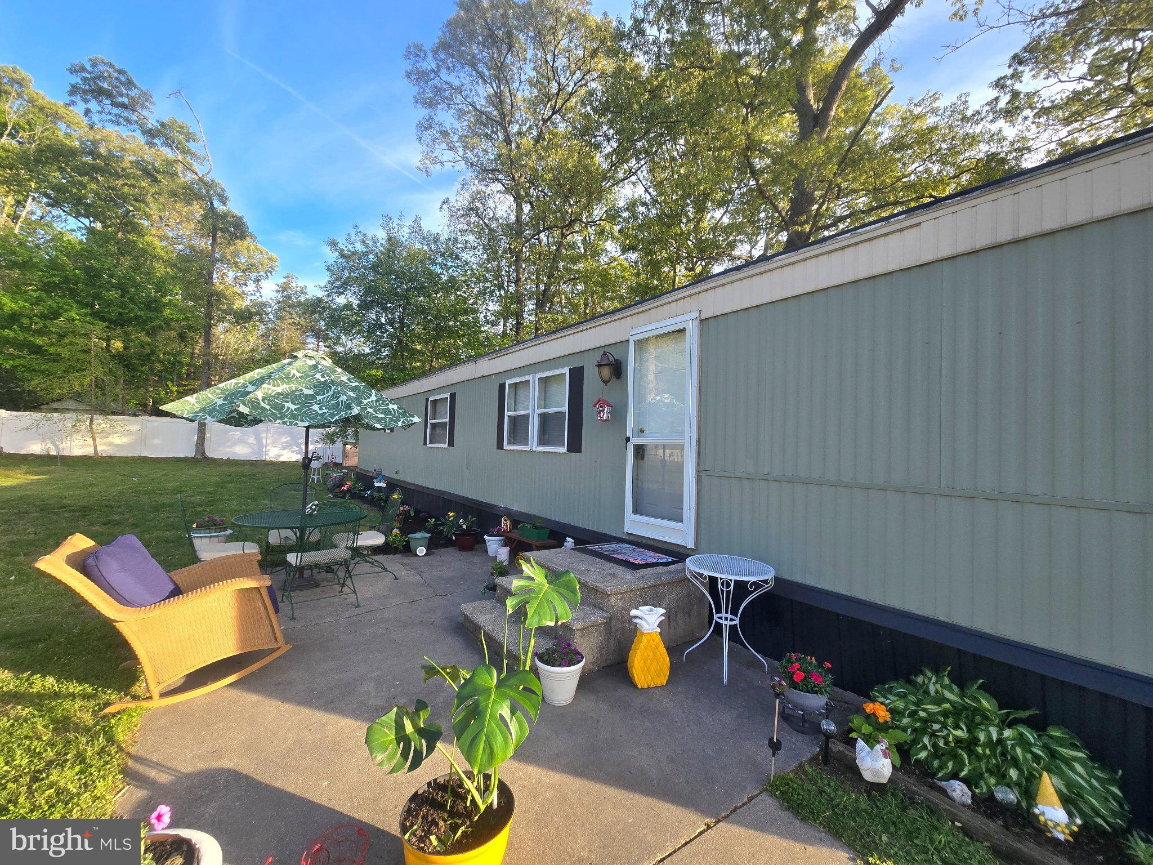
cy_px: 432
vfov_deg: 89.9
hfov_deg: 106.2
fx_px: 433
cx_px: 576
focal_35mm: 13
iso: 50
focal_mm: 2.2
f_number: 2.2
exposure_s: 1/435
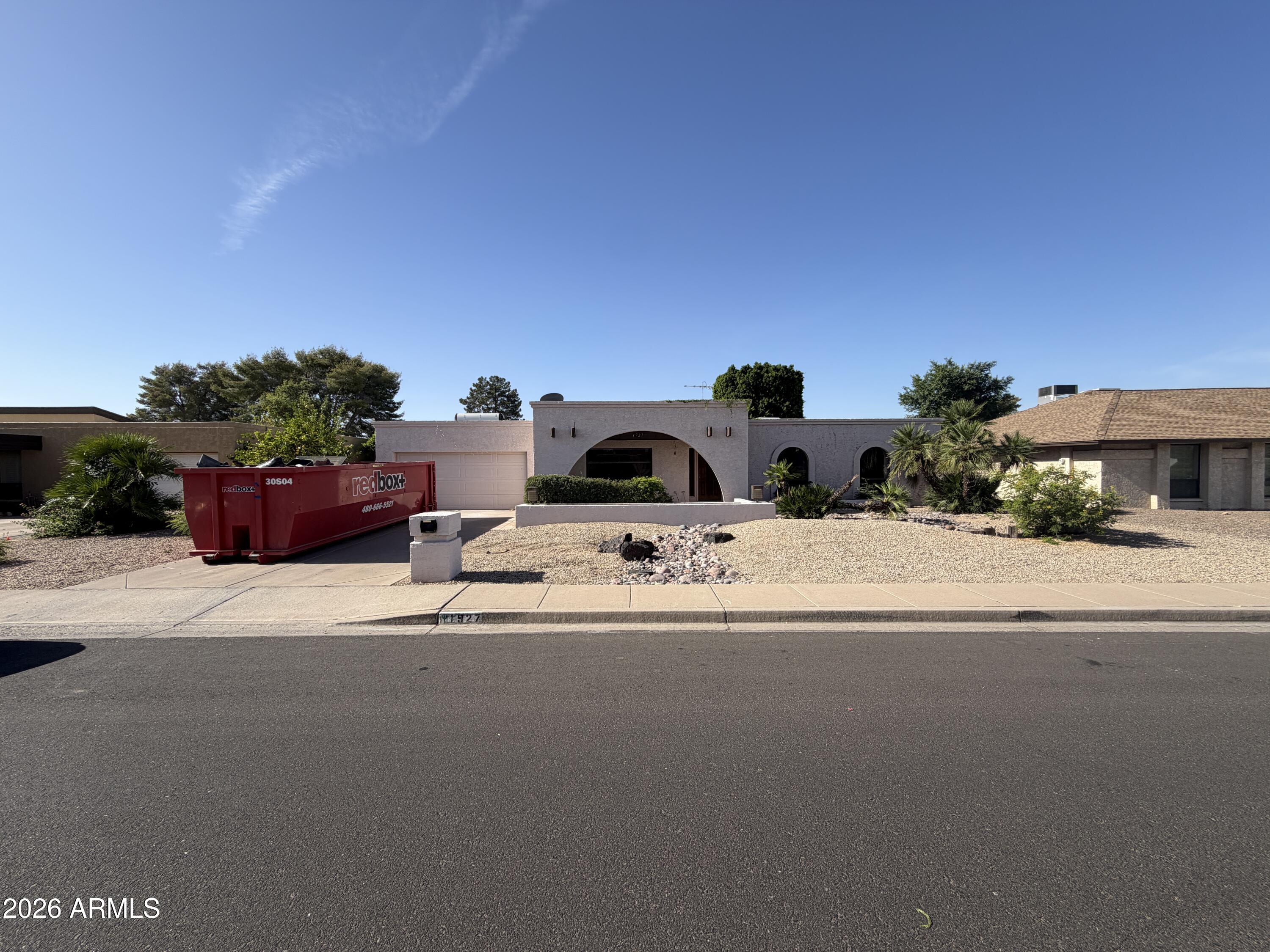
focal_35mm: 14
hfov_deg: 102.1
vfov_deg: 85.7
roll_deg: +0.2
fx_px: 514
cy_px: 476
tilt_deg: +0.0
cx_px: 635
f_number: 2.2
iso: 20
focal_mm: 2.22
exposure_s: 1/779
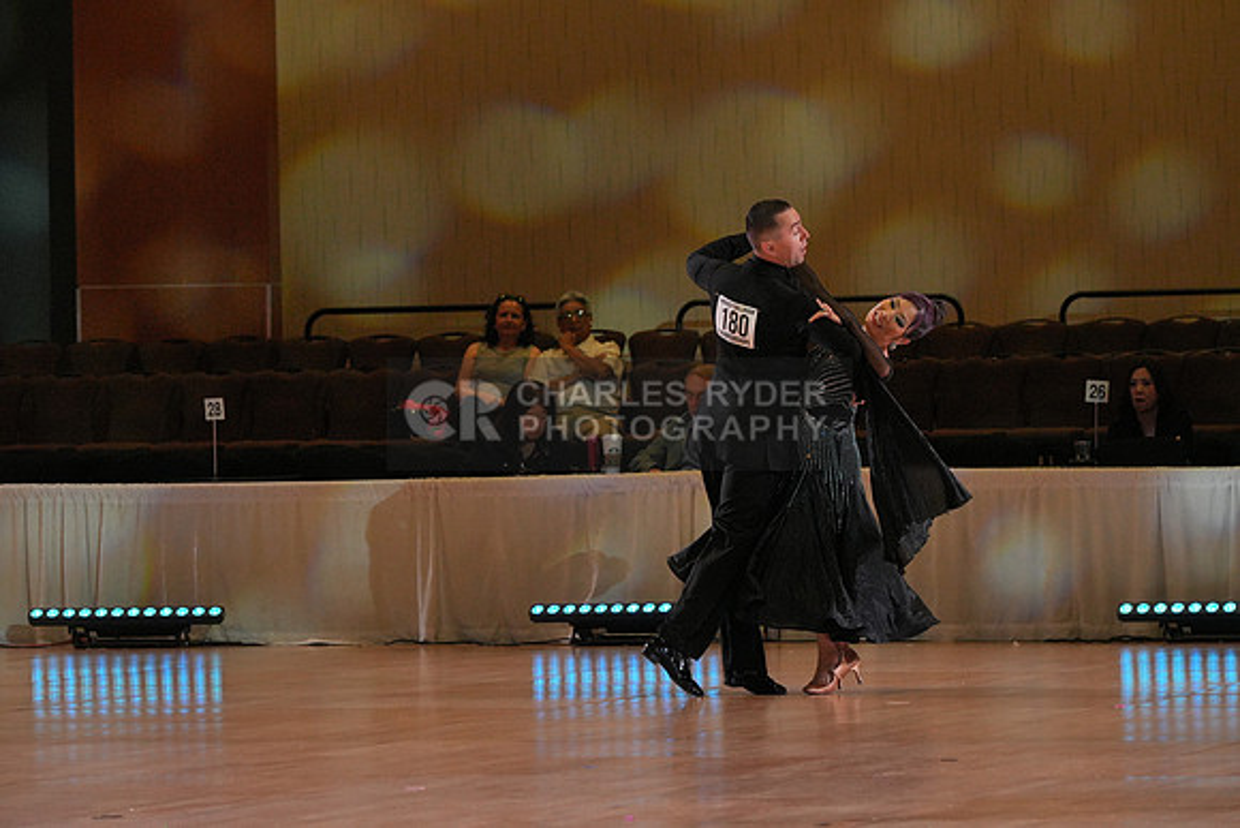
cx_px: 620
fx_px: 6890
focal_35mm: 200
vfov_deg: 6.9
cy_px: 414
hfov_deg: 10.3
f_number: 7.1
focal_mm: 200
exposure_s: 1/500
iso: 4000
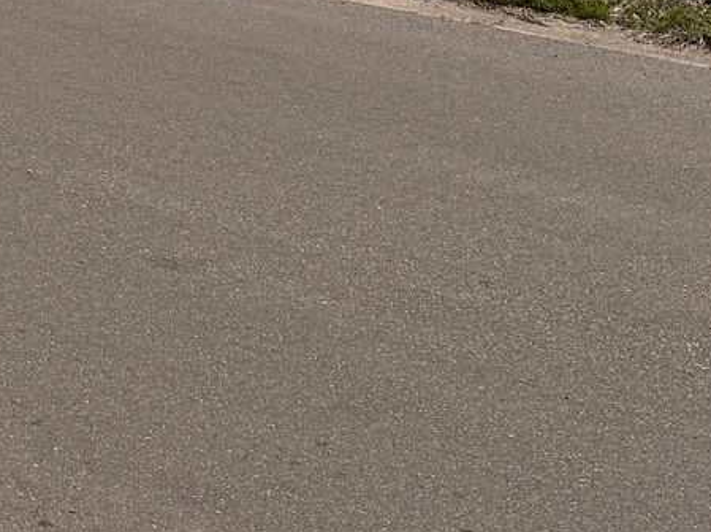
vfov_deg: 12.7
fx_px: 2196
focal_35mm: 107
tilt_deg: -0.1
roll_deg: -1.4
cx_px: -190
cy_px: -402
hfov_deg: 17.4
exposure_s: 1/7353
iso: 80
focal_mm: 6.76
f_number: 1.78
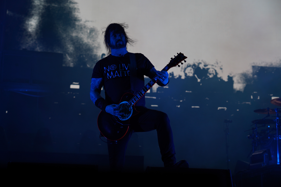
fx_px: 546
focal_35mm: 70
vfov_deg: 19.5
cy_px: 94
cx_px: 140
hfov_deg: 28.8
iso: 100
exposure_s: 1/100
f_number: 4.5
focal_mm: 70
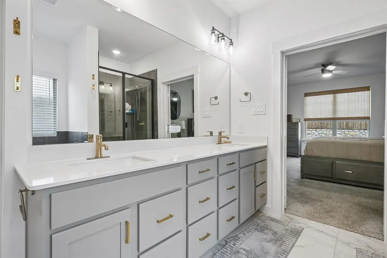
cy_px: 129
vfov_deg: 72.0
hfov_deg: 95.0
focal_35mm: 16
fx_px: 177
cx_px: 194
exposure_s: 1/30
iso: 250
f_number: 9
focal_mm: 16.5
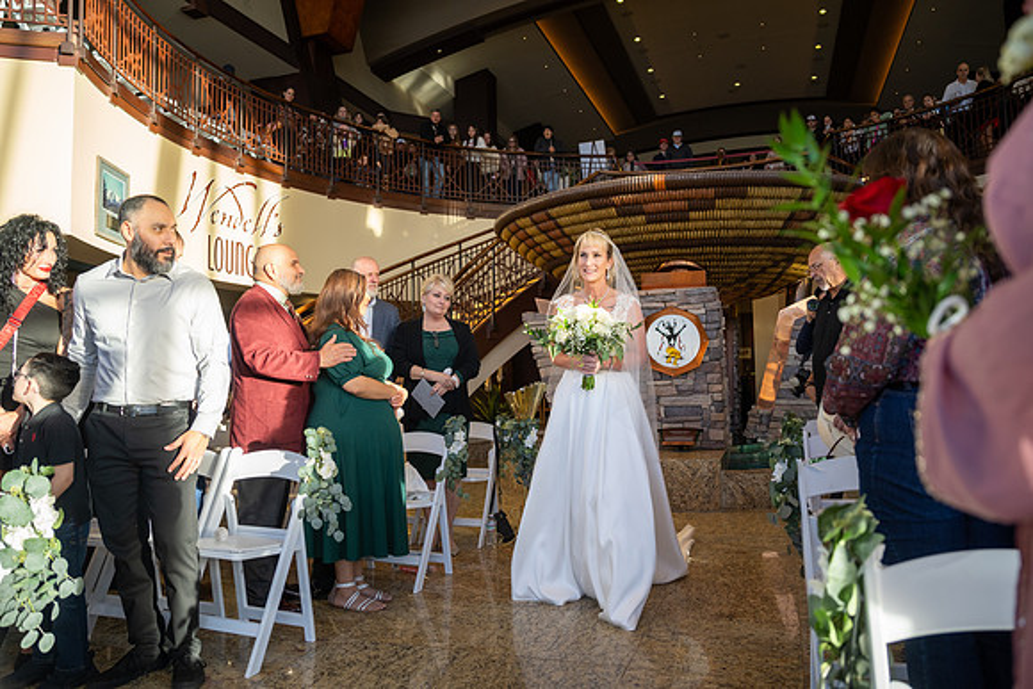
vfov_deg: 50.5
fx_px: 730
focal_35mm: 25
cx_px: 521
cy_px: 335
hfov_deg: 70.5
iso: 320
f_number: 2.8
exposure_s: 1/200
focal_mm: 24
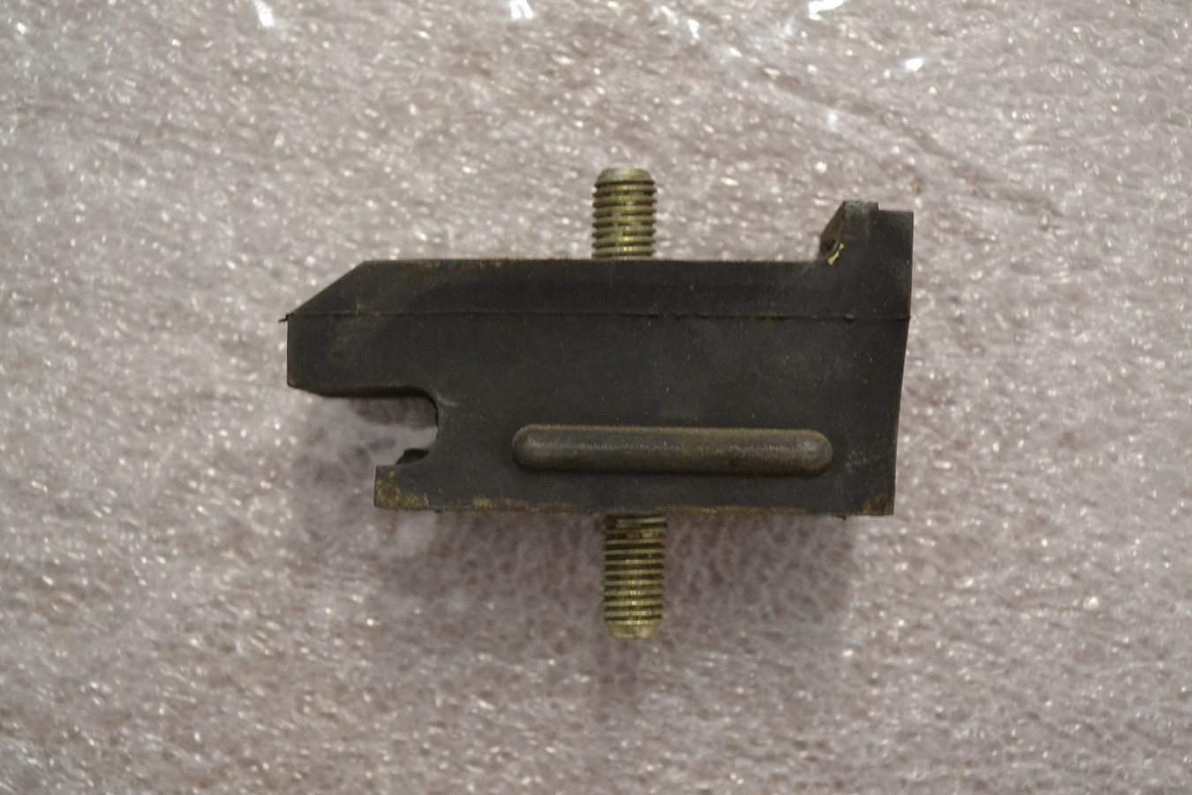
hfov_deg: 35.1
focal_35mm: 57
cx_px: 596
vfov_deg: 23.8
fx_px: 1887
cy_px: 398
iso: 3200
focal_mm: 38
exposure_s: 1/25
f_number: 5
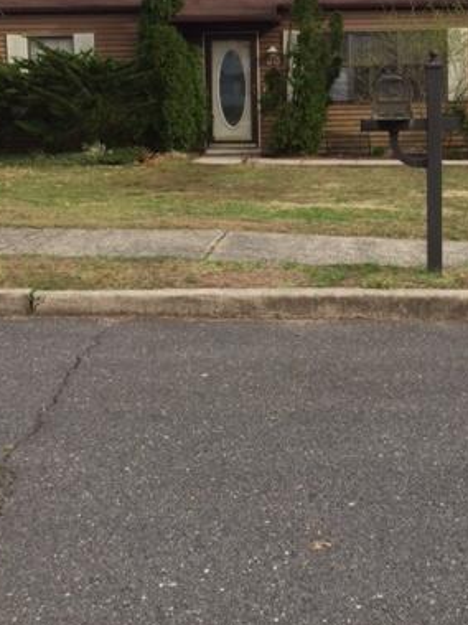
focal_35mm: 49
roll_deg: +1.6
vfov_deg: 38.1
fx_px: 884
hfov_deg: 29.4
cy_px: 173
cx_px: 318
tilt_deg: -3.5
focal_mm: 4.15
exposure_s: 1/1026
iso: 32
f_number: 2.2
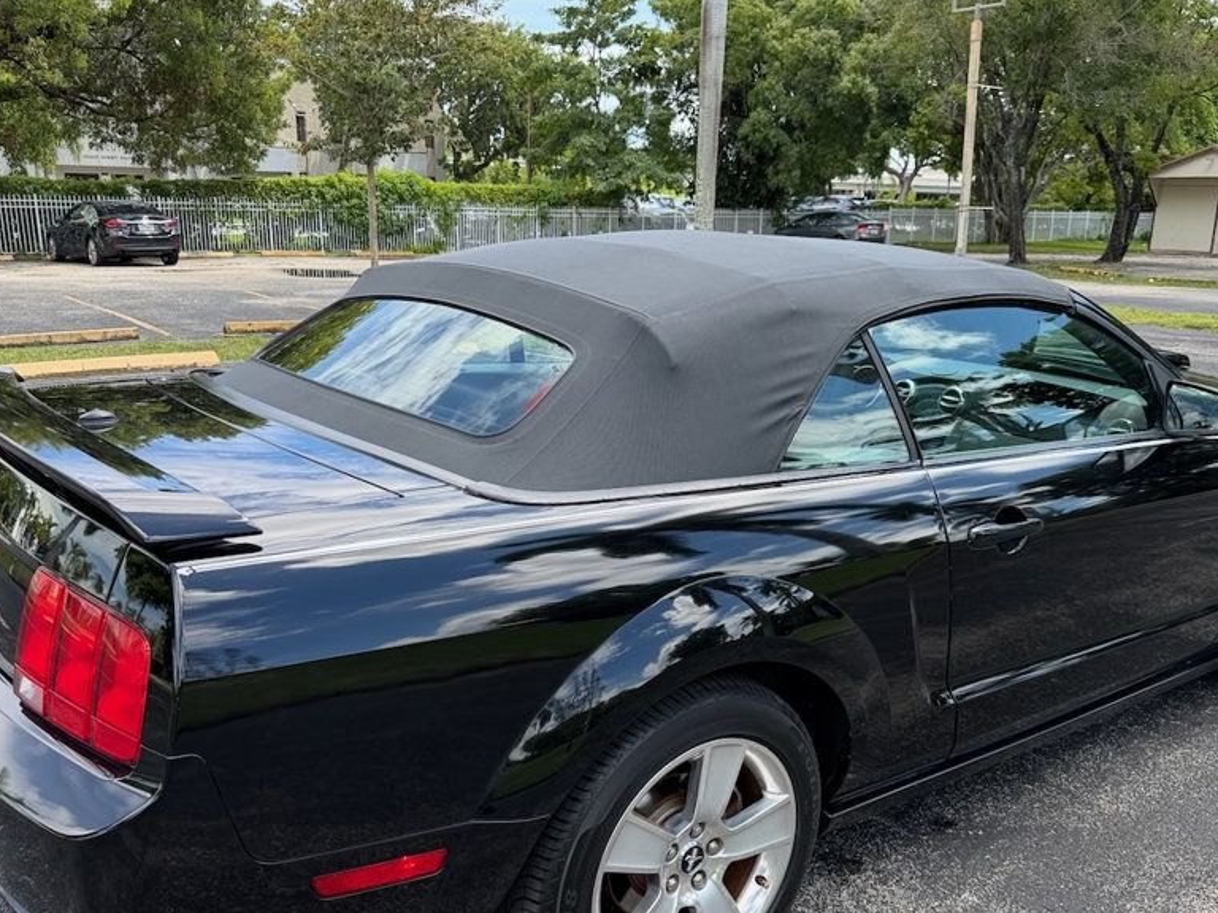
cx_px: 638
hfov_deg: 56.8
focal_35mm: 32
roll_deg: -1.0
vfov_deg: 43.8
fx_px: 1126
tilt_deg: -16.7
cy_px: 571
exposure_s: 1/1005
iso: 80
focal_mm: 6.76
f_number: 1.78
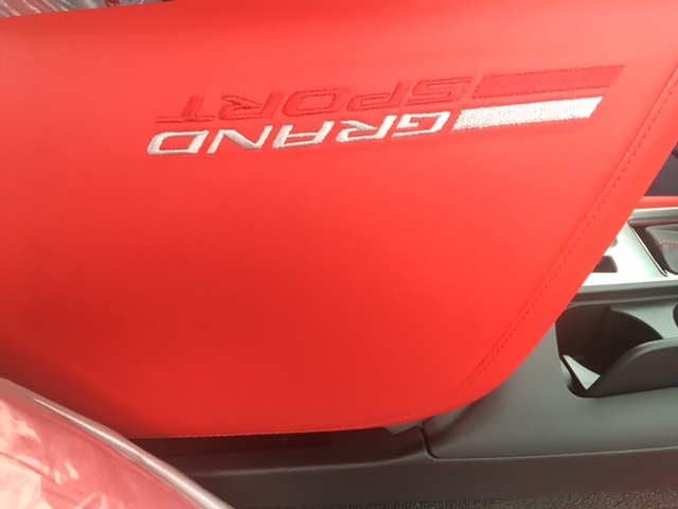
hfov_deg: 61.7
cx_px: 339
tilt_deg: -34.2
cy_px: 254
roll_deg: -3.1
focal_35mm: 29
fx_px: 568
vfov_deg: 48.2
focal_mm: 4.15
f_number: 2.2
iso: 25
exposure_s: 1/30
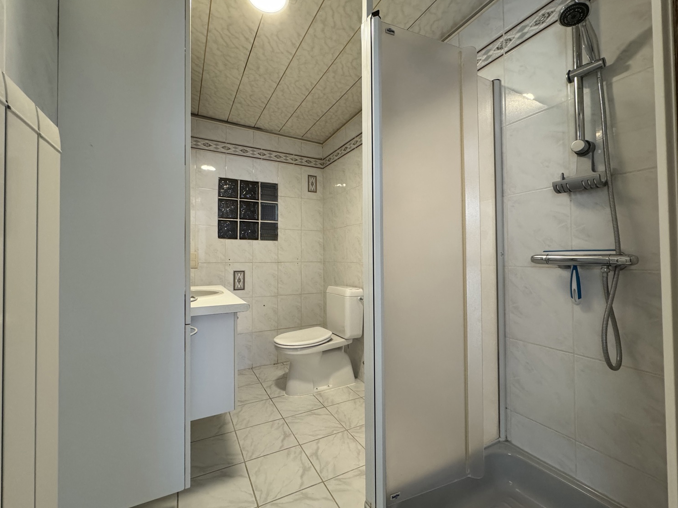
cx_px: 332
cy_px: 251
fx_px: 294
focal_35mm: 15
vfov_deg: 81.8
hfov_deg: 98.2
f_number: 2.2
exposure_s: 1/100
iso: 320
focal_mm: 2.22
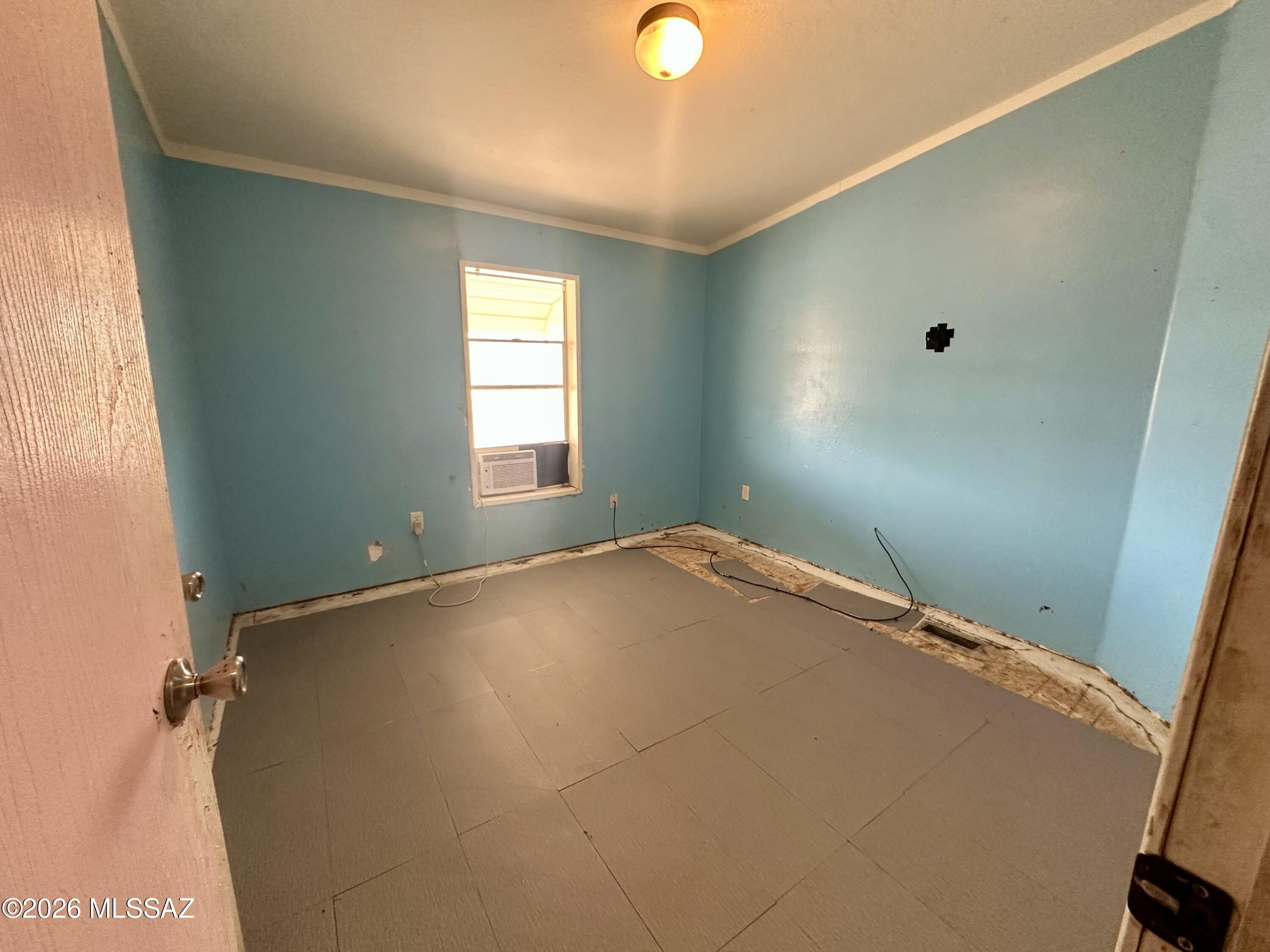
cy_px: 476
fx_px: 514
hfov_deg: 102.1
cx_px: 635
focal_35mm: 14
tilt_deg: -11.2
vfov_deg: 85.7
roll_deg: -1.8
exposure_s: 1/120
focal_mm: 2.22
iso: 320
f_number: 2.2
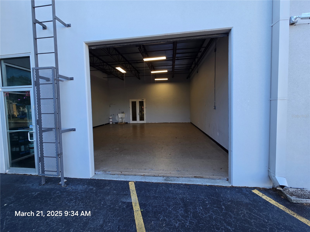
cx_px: 155
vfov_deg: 89.9
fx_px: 116
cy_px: 116
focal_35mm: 13
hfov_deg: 106.2
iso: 50
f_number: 2.2
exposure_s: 1/147
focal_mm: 2.2
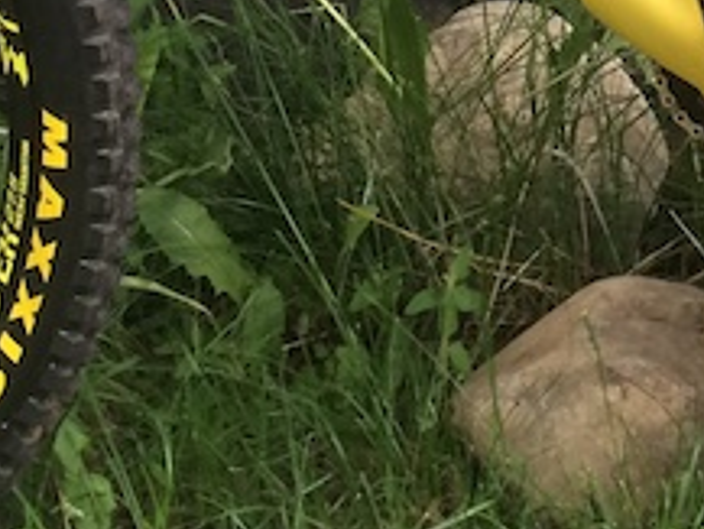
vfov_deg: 12.8
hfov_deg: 18.1
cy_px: -354
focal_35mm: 107
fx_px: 2177
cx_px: 642
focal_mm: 4.15
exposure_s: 1/40
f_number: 2.2
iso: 32
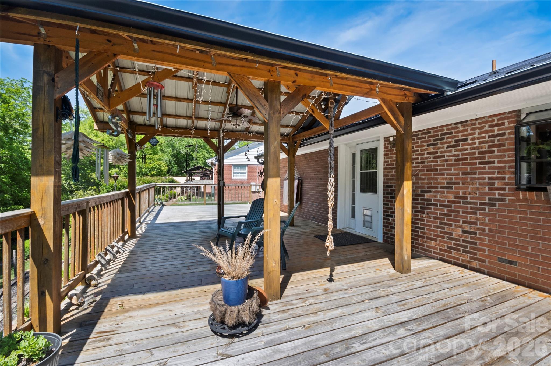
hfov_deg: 100.4
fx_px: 229
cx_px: 276
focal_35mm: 15
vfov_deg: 77.2
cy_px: 183
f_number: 14
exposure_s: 1/100
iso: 200
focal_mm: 10
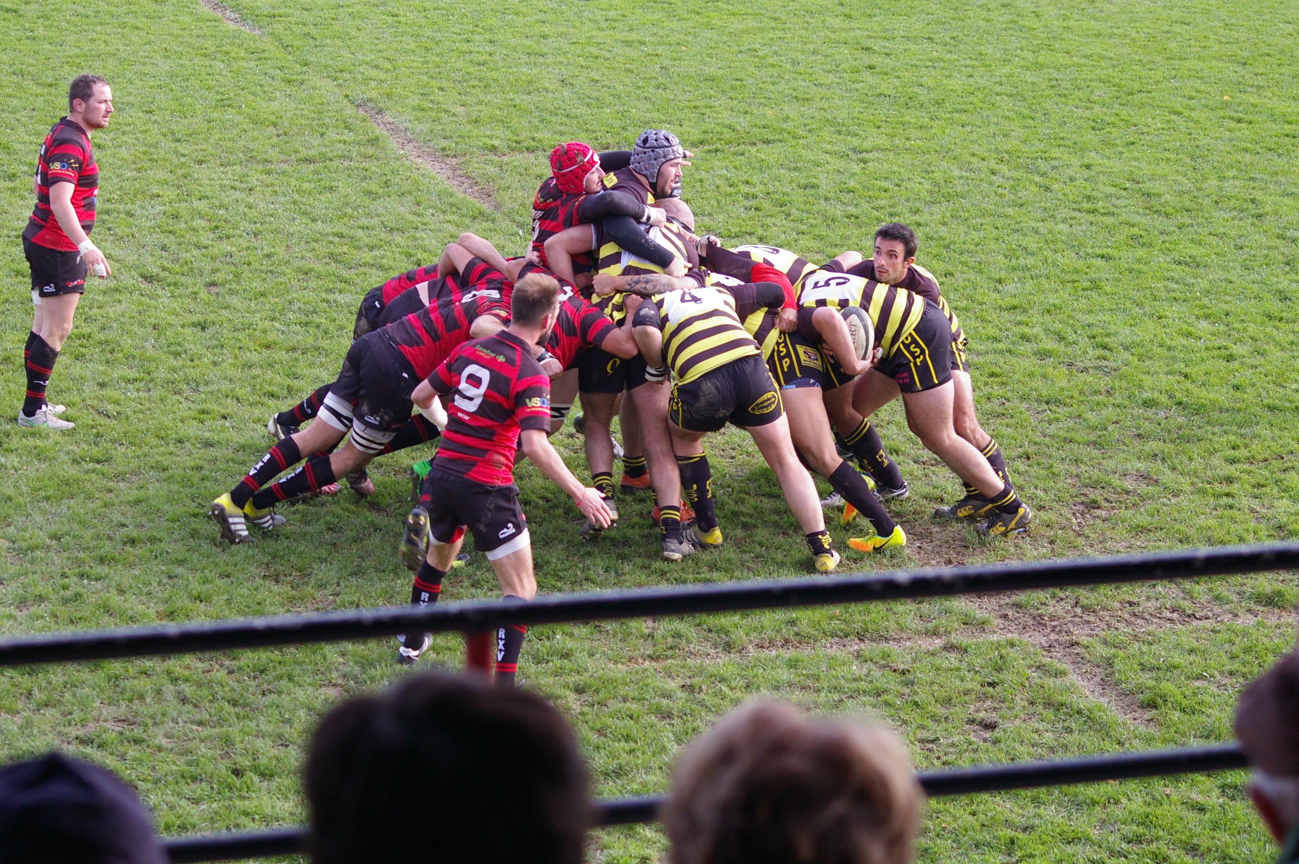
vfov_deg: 12.2
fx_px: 4056
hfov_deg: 18.2
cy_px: 432
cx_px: 650
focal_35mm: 112
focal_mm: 75
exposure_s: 1/125
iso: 400
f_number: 4.5
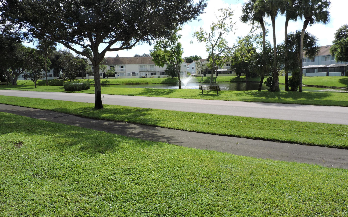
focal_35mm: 26
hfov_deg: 70.4
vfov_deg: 47.6
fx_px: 247
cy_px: 107
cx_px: 176
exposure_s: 1/1250
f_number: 3
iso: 100
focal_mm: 4.3
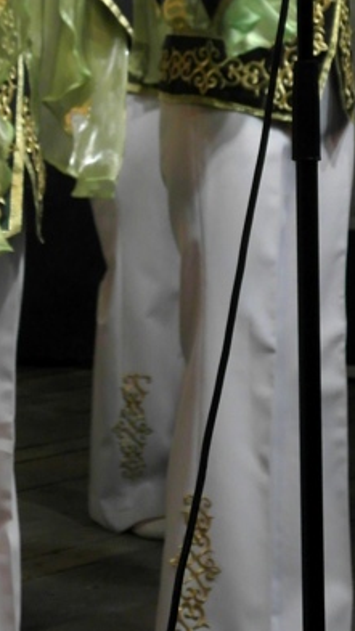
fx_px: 3063
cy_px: -71
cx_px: -24
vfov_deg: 11.6
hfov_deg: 6.6
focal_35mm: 183
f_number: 2.3
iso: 120
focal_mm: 14.1
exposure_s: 1/90
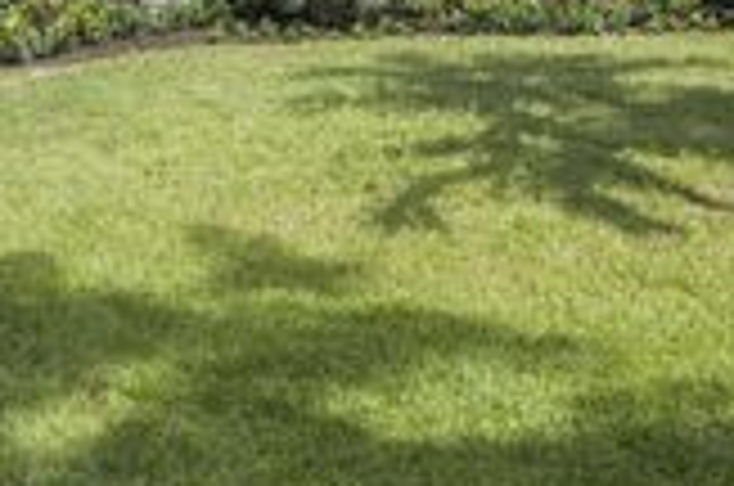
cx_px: 297
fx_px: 1750
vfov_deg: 15.1
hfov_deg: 23.7
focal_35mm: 86
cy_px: -146
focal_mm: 14.45
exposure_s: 1/400
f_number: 2.8
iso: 100
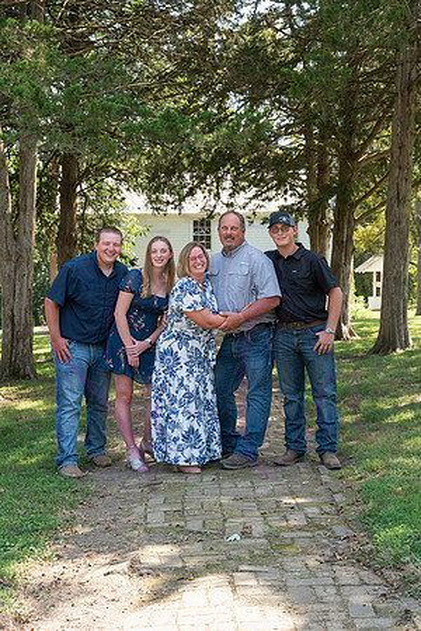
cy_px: 316
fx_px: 877
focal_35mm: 50
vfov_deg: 39.6
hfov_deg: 27.0
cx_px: 210
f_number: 8
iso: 800
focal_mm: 50
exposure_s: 1/320
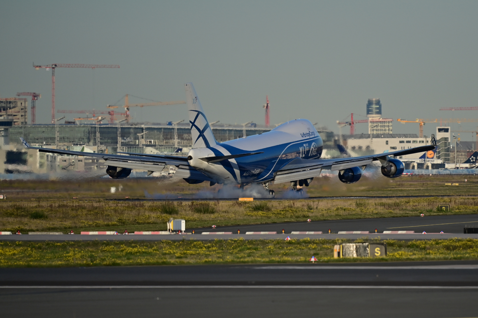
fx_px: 6506
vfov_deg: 2.8
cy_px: 159
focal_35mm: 490
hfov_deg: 4.2
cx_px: 239
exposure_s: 1/2000
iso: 220
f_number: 5.6
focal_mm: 490
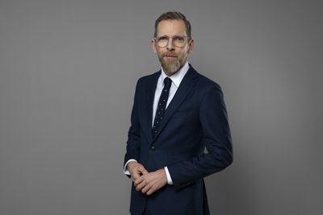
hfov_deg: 39.6
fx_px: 449
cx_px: 162
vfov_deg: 27.0
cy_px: 108
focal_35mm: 50
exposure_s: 1/200
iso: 200
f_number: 4
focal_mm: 50
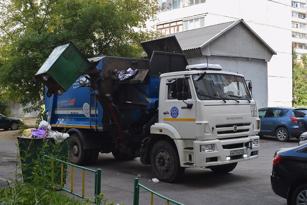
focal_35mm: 39
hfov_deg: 49.6
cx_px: 154
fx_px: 333
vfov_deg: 34.2
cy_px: 102
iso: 400
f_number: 6.3
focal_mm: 26
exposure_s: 1/400
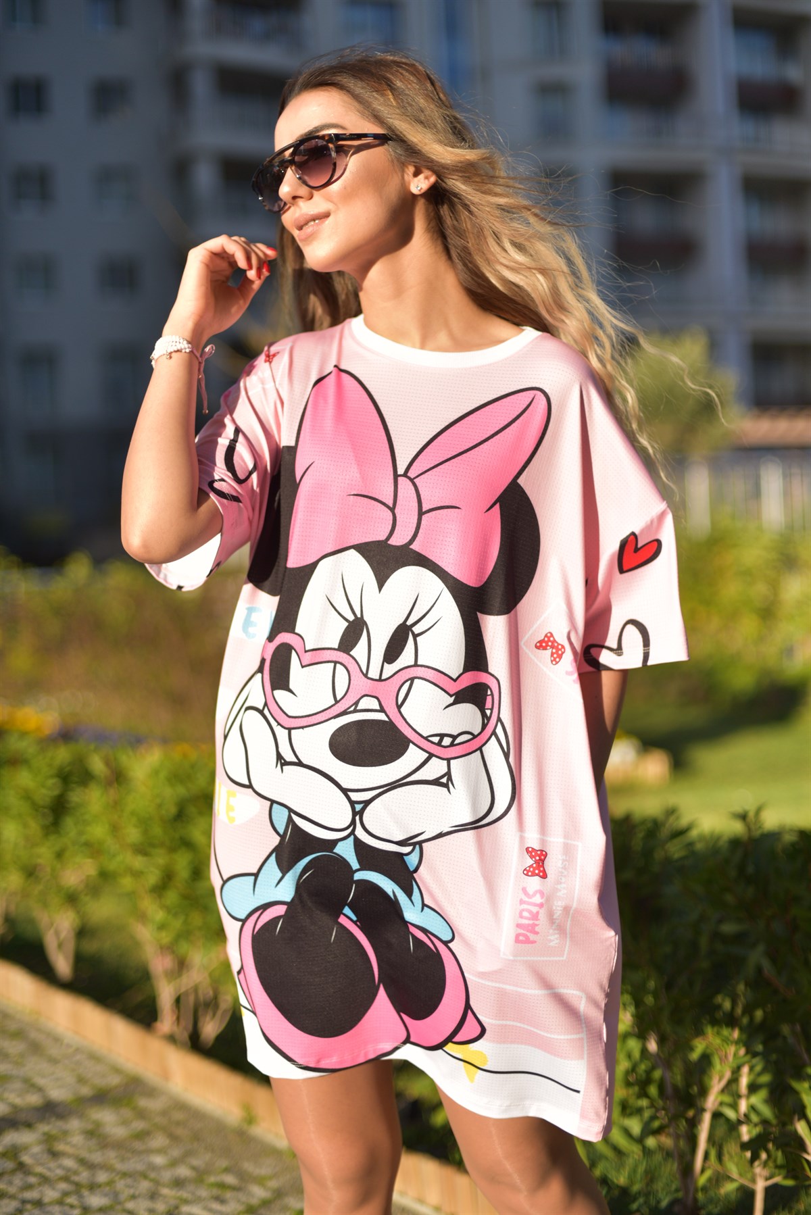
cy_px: 608
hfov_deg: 27.0
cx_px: 406
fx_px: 1688
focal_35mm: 50
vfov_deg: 39.6
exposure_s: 1/8000
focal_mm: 50
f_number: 2
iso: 250
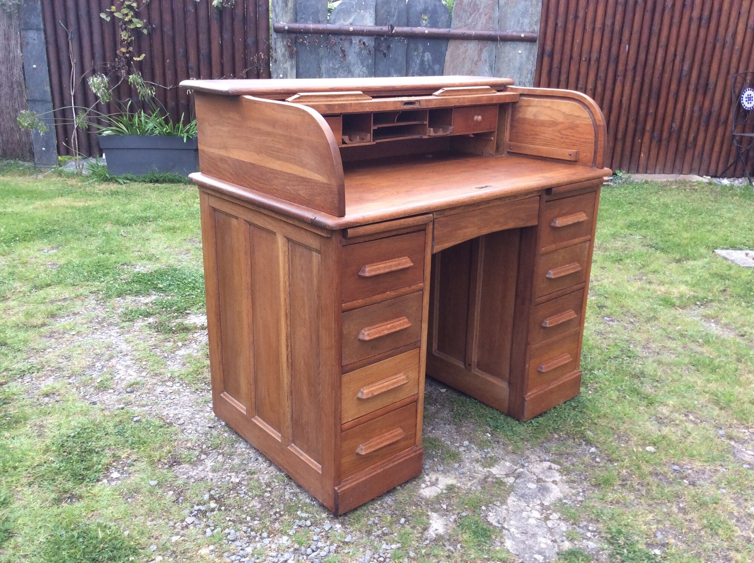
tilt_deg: -20.1
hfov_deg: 56.9
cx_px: 377
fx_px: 696
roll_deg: -3.4
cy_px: 282
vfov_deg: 44.1
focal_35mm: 32
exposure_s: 1/100
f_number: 2.4
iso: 40
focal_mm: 3.3
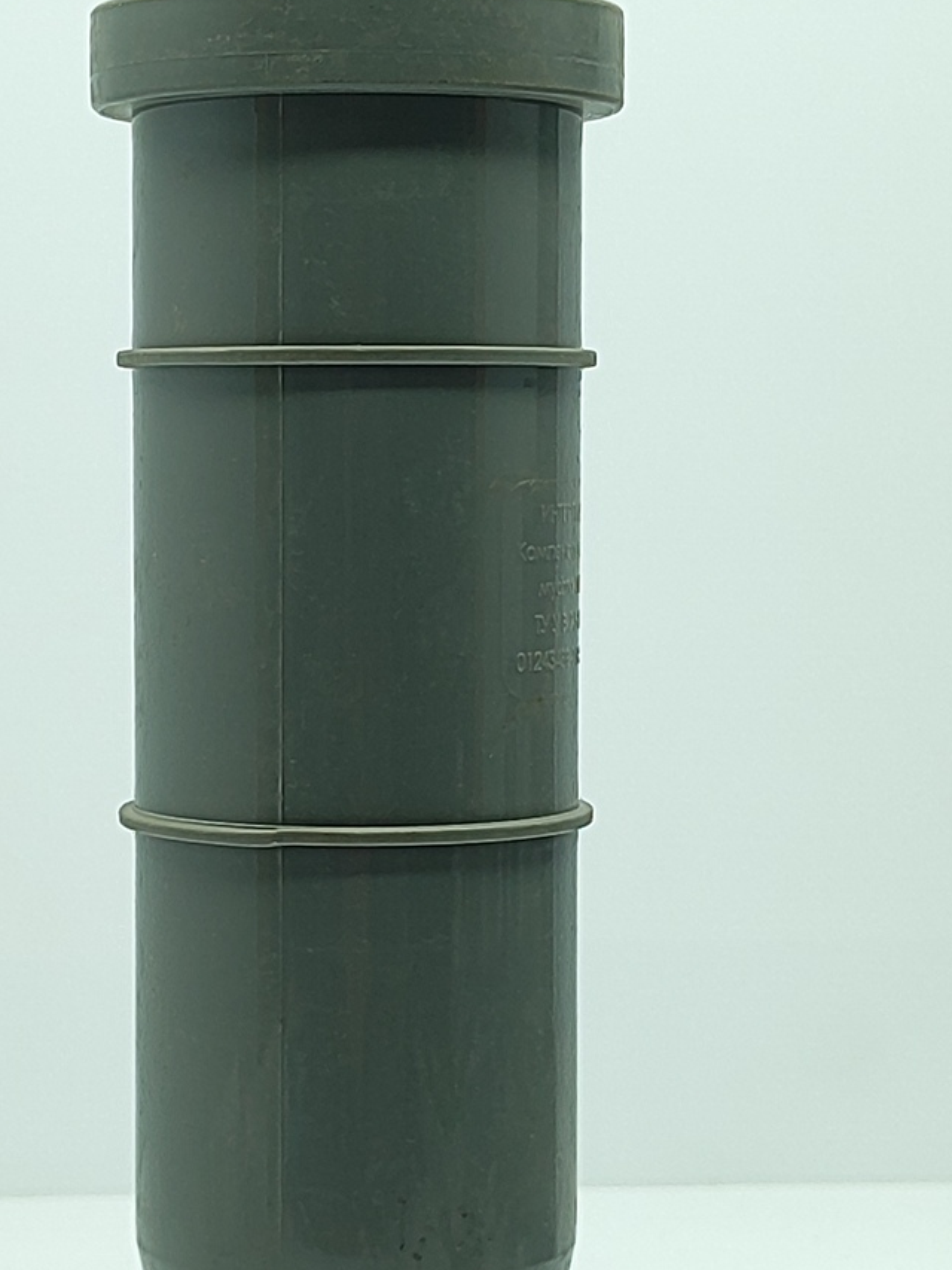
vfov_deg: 35.5
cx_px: 342
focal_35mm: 54
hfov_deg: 26.9
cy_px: 668
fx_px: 1980
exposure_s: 1/160
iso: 160
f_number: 1.89
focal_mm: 5.89
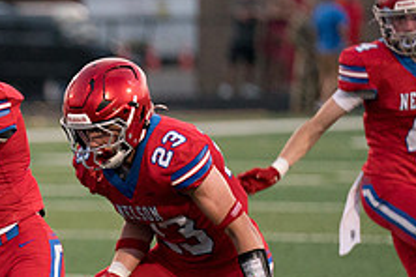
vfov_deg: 2.5
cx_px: -111
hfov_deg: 3.7
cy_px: 261
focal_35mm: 552
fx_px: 6378
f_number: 2.8
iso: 4000
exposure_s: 1/2000
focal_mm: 200
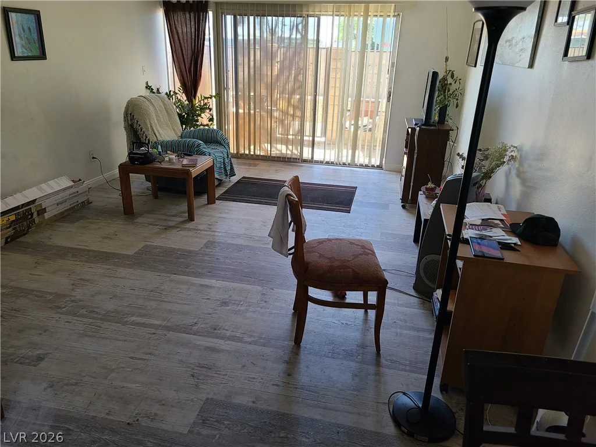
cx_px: 298
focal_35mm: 26
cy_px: 224
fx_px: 448
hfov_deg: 67.3
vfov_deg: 53.1
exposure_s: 1/59
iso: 80
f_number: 1.8
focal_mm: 5.4
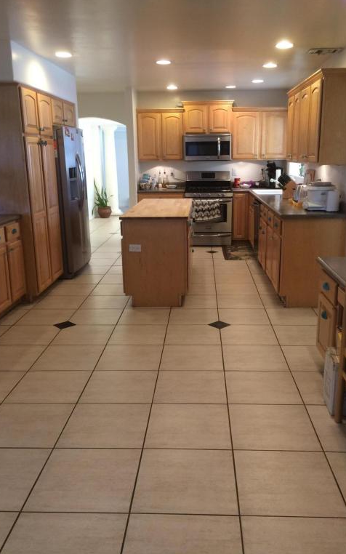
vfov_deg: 61.2
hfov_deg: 40.6
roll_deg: +2.8
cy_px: 276
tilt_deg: -12.8
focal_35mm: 31
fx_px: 468
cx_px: 187
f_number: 2.2
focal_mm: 4.15
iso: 80
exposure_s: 1/30
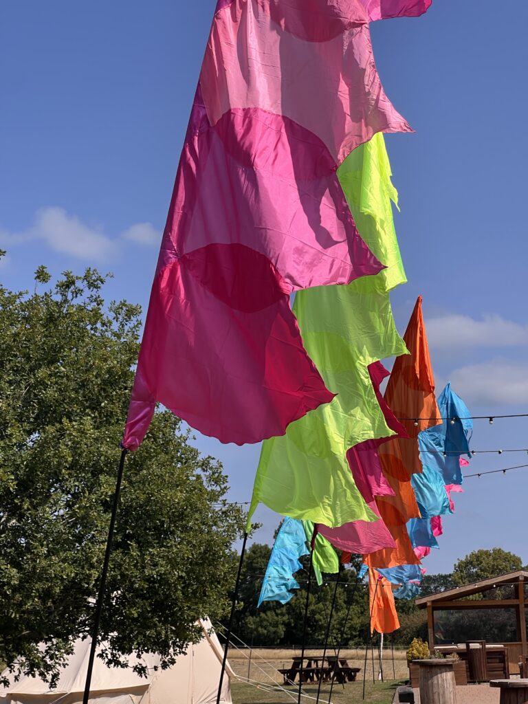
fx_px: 1566
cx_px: 264
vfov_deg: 25.3
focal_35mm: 77
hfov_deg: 19.1
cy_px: 352
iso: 32
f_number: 2.8
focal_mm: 9
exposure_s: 1/896
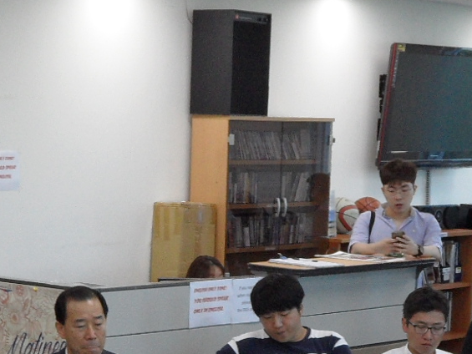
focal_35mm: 116
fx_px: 1582
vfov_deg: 12.6
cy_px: 362
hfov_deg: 16.9
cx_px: 175
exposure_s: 1/30
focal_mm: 5.3
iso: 120
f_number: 3.4
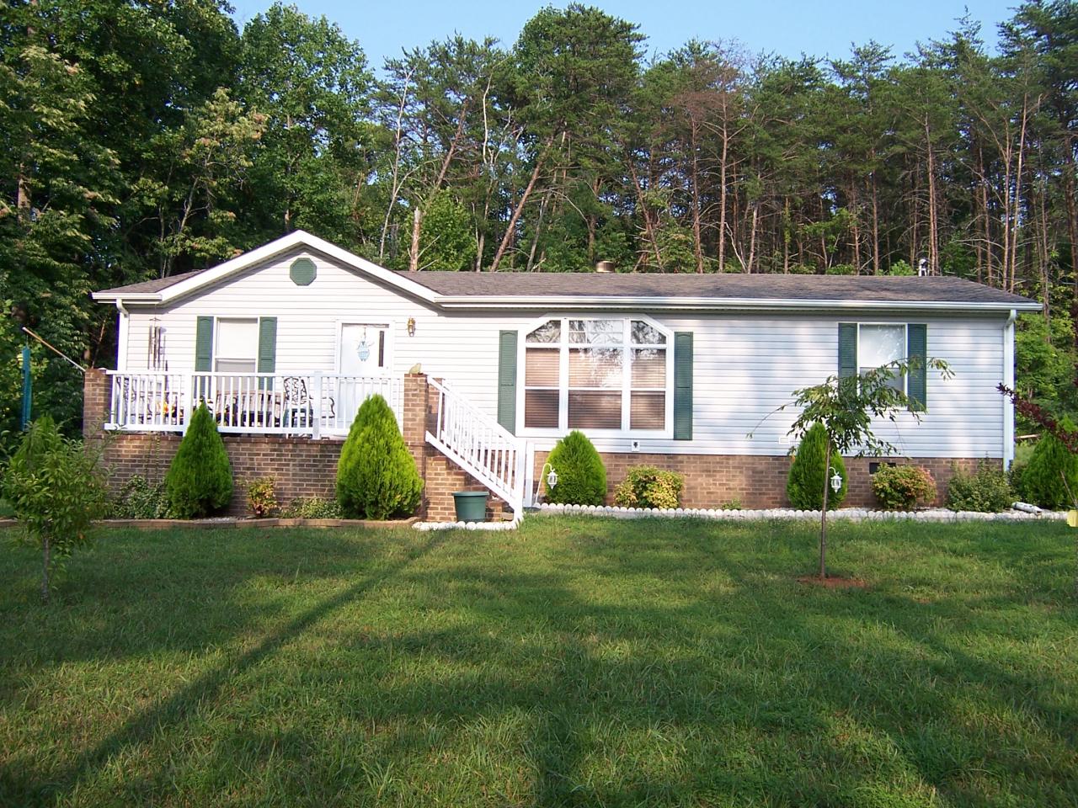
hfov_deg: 55.4
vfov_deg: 42.9
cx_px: 539
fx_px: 1028
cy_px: 404
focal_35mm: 33
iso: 80
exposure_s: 1/500
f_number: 3.4
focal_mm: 5.5
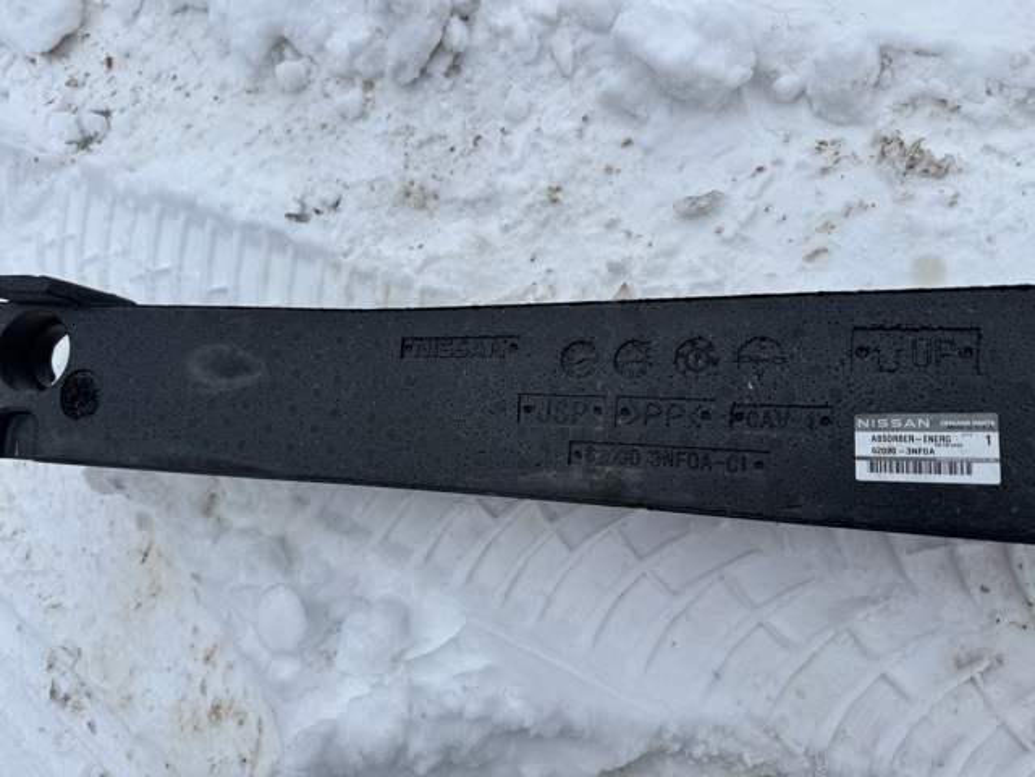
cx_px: 518
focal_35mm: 24
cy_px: 388
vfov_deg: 56.8
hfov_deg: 71.6
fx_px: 718
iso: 80
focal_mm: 6.76
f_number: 1.78
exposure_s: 1/2331
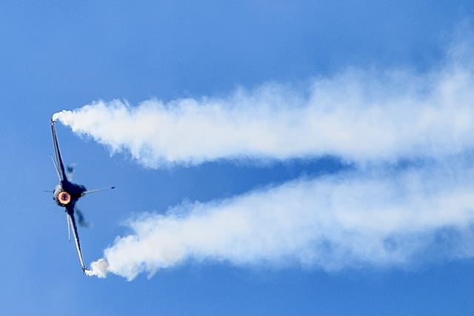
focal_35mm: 158
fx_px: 2074
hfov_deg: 13.0
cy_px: 158
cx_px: 237
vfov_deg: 8.7
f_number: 8
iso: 200
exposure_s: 1/1000
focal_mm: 105
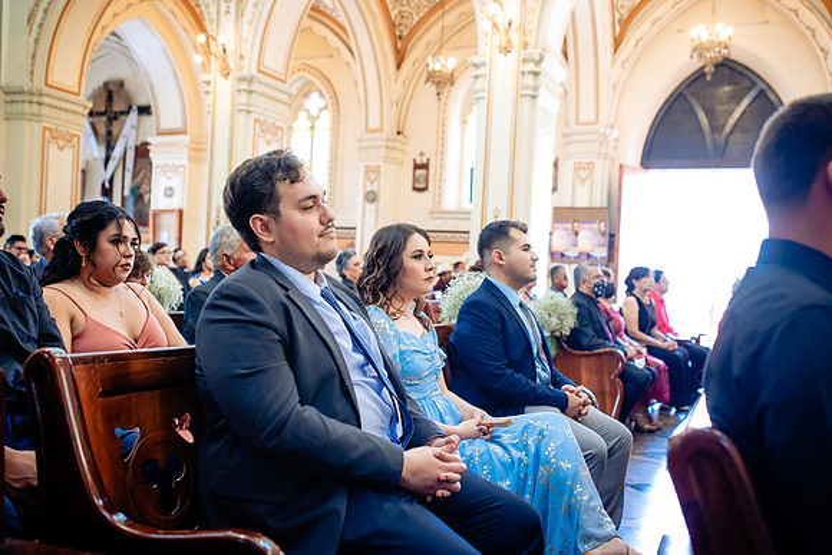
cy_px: 278
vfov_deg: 37.9
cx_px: 416
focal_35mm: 35
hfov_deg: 54.4
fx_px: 809
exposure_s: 1/80
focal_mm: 35
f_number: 3.2
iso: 1250
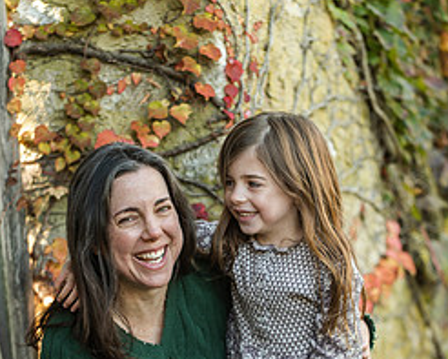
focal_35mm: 180
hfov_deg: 10.7
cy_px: 228
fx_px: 2388
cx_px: 222
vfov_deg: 8.6
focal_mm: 105
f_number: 4
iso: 500
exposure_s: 1/200
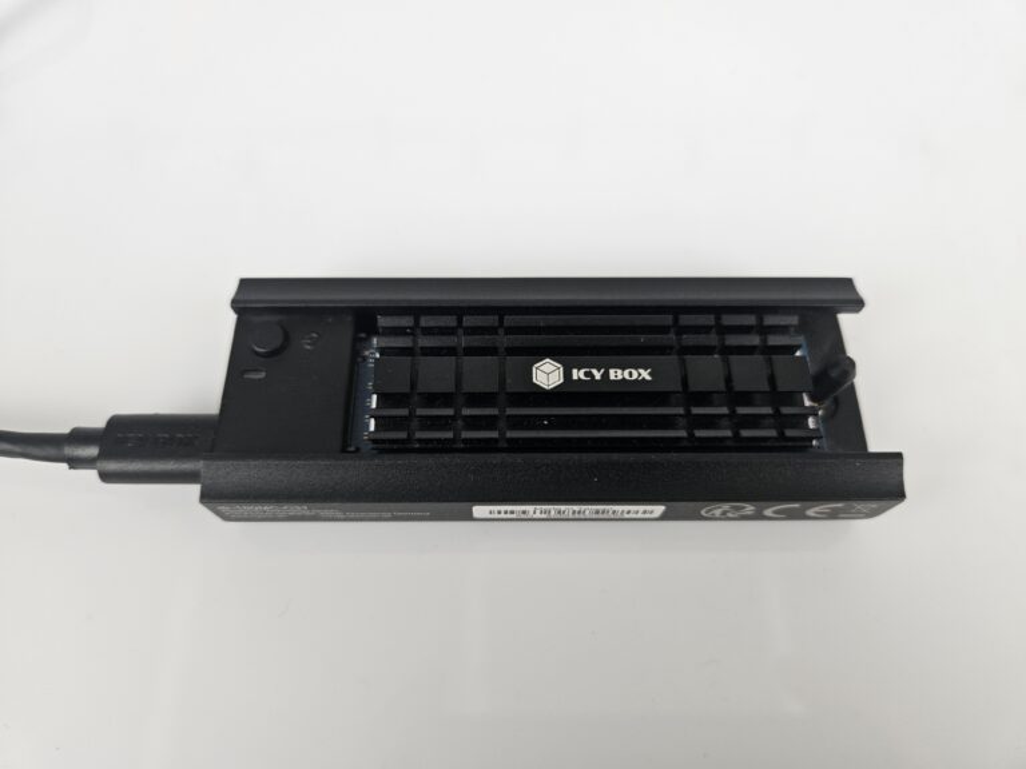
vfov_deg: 58.9
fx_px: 682
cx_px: 513
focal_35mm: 23
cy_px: 384
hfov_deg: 73.9
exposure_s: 1/190
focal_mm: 5.4
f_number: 1.8
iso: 80
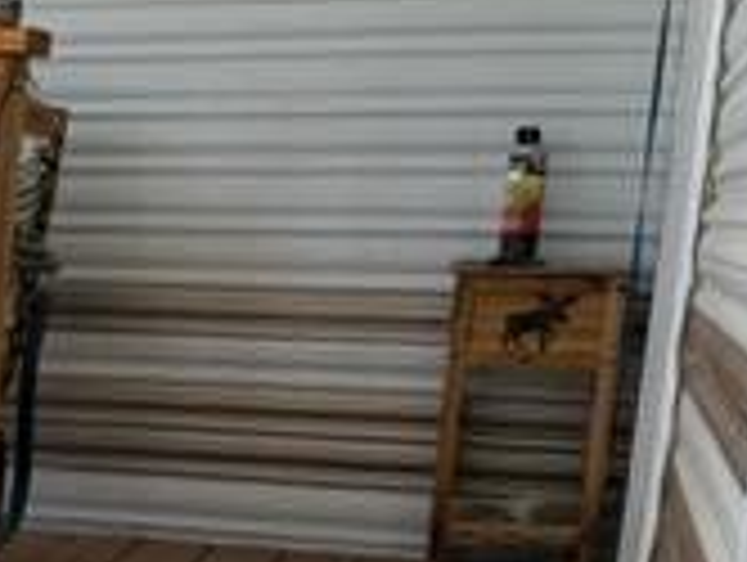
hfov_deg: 16.4
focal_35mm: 100
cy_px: 656
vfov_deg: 14.4
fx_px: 2161
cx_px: -608
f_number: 1.6
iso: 50
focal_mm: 5.1
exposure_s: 1/864
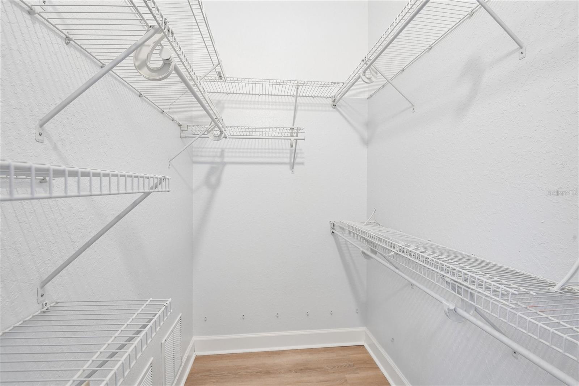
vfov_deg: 73.7
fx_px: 257
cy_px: 193
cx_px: 290
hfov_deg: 96.7
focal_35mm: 16
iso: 400
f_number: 8
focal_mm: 16
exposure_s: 1/13
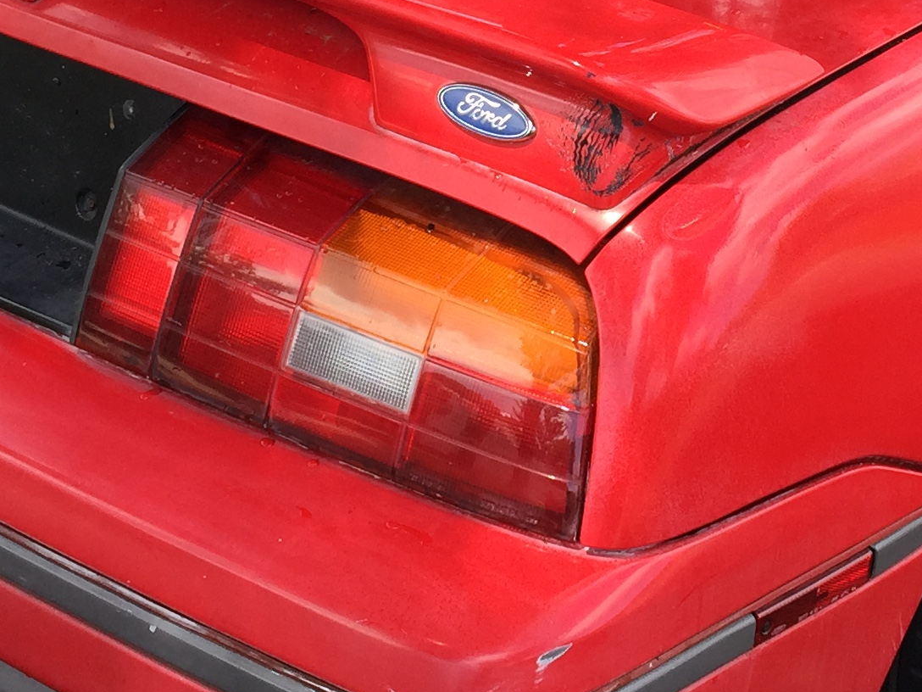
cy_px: 57
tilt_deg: -23.8
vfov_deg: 16.7
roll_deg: -7.7
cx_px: 542
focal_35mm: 87
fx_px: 2317
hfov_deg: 22.5
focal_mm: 4.15
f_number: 2.2
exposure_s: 1/324
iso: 32
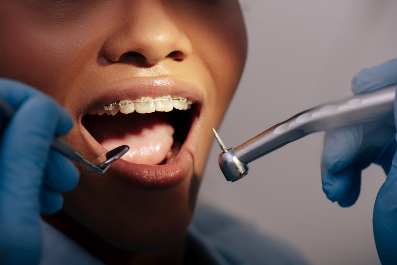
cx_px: 198
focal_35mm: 105
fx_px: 1158
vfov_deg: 13.1
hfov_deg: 19.4
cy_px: 132
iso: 100
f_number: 8
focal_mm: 105
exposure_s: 1/200
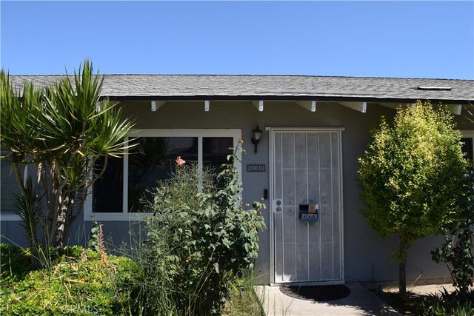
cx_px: 237
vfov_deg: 48.0
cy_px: 158
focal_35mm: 27
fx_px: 356
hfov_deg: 67.4
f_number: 9
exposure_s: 1/320
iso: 200
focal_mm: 18
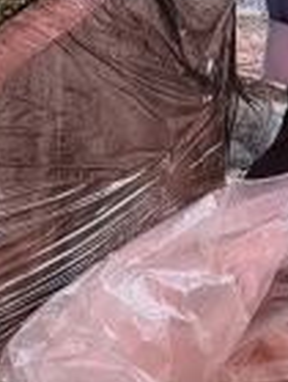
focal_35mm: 199
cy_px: 862
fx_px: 2197
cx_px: 444
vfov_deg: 9.1
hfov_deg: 7.4
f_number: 1.8
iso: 320
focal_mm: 4.84
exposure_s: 1/201
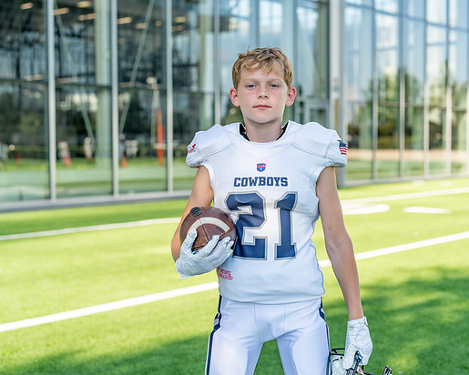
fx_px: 819
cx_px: 267
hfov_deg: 31.9
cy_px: 183
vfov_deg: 25.8
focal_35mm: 59
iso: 100
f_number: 2.8
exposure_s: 1/640
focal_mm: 50
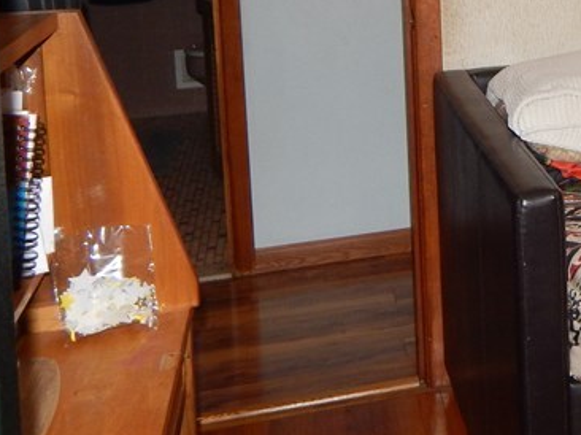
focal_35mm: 70
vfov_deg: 20.1
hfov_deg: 24.2
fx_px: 1174
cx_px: 765
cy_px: -32
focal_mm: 4.5
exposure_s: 1/30
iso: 200
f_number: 3.1
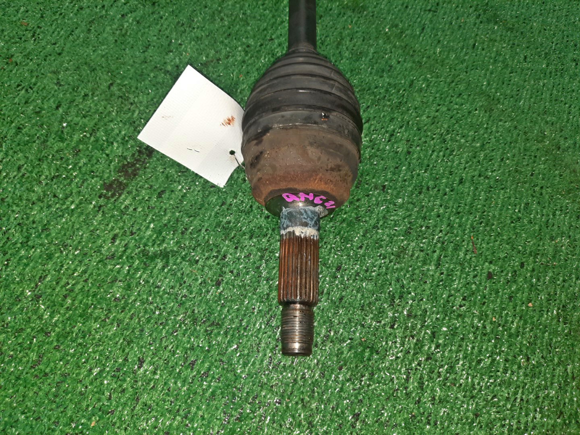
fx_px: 419
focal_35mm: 25
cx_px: 290
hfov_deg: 69.4
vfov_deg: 54.9
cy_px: 218
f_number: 2
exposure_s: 1/50
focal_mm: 4.6
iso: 378
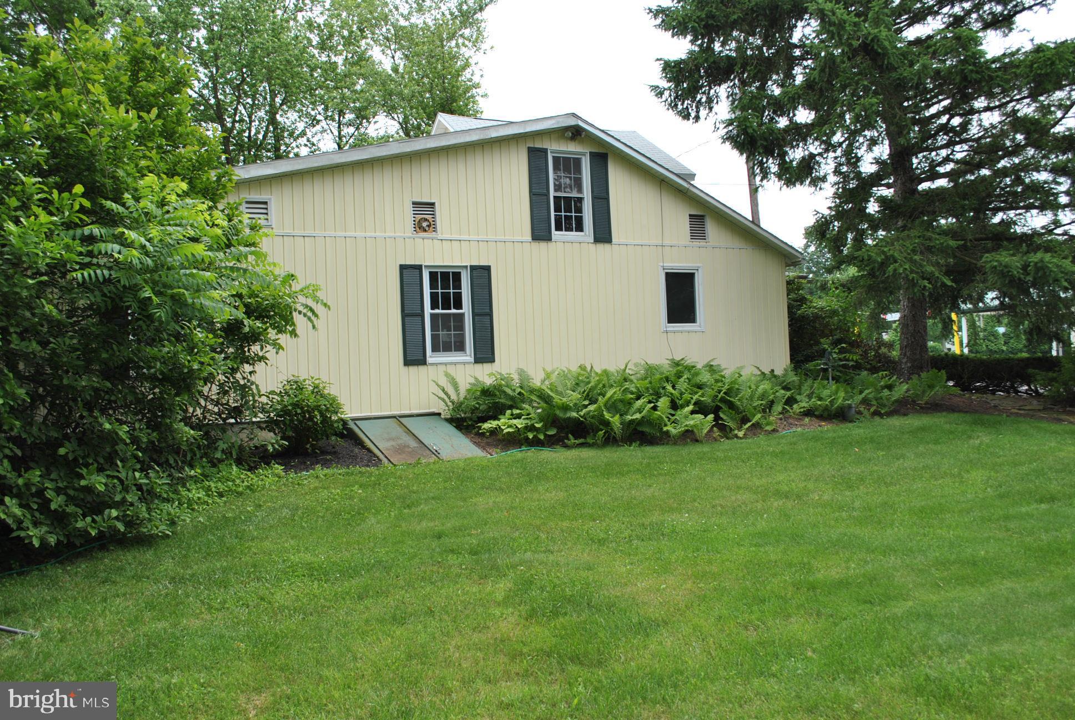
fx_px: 897
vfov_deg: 43.7
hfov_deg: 61.9
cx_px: 538
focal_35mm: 30
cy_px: 360
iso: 100
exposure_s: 1/200
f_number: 7.1
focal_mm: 20
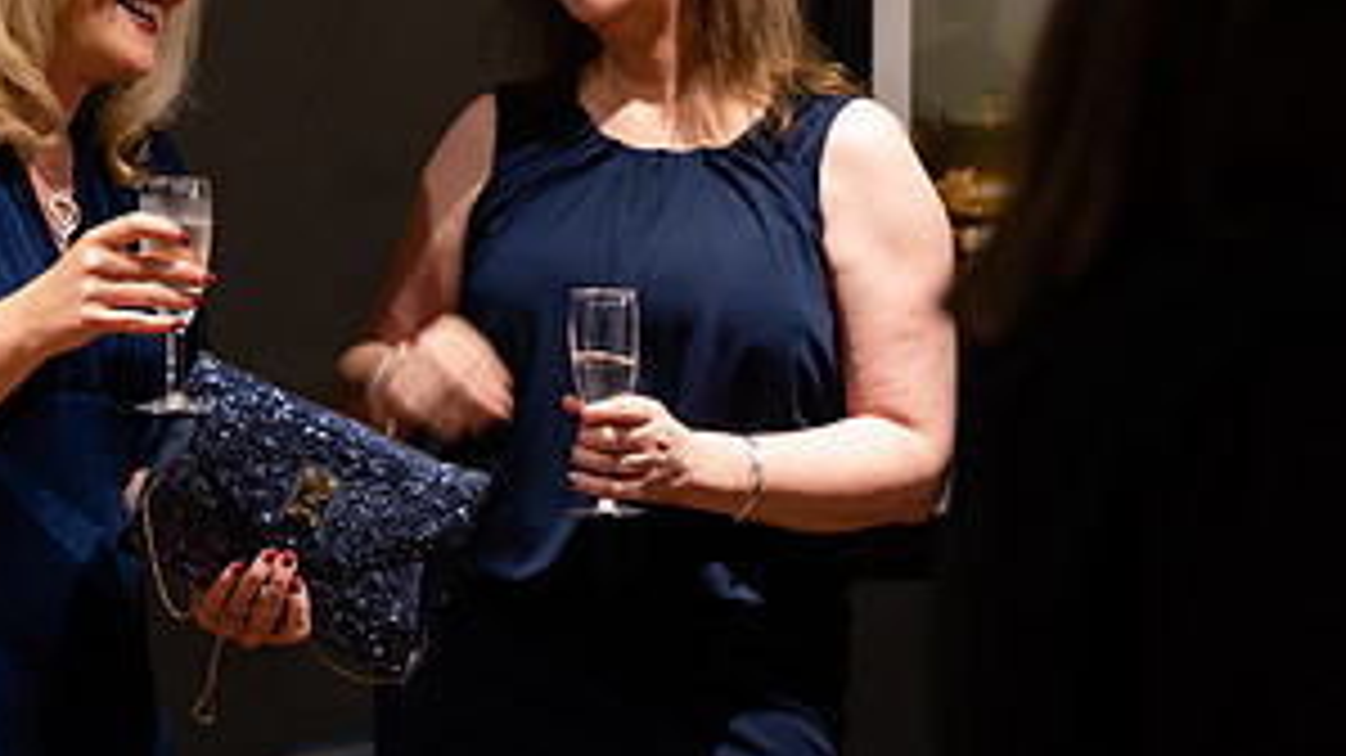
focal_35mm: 114
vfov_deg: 10.6
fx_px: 4068
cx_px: 198
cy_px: 65
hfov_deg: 18.5
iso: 1250
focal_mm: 56
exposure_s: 1/50
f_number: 2.8
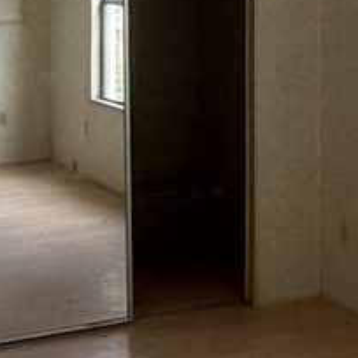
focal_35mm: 97
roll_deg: +0.7
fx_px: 1135
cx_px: 276
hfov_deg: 17.8
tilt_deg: -5.1
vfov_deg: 17.8
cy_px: 72
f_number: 2.2
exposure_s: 1/113
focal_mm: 2.22
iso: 320
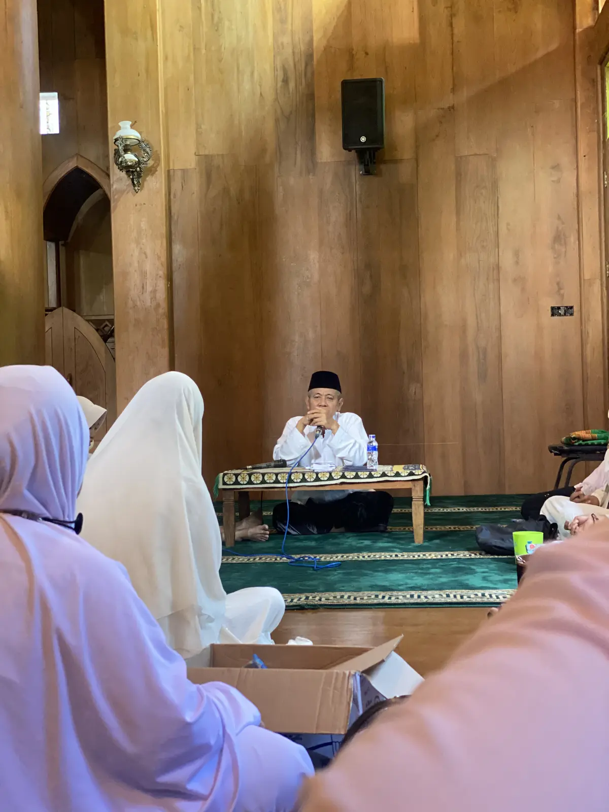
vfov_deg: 36.8
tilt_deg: +1.5
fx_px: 1220
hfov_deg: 28.0
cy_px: 406
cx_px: 304
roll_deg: +0.7
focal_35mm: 52
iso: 800
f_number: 2
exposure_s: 1/40
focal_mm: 6
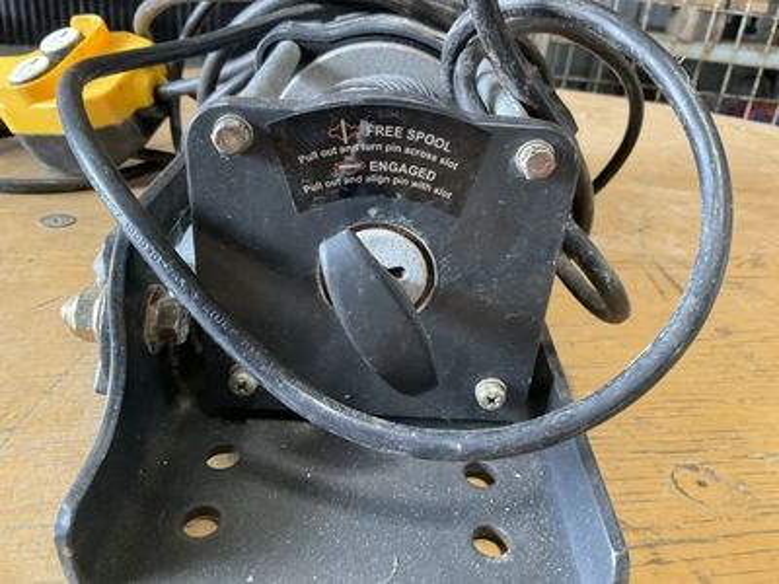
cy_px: 292
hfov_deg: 61.7
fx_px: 653
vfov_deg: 48.2
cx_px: 390
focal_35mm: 29
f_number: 1.8
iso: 125
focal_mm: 3
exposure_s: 1/60
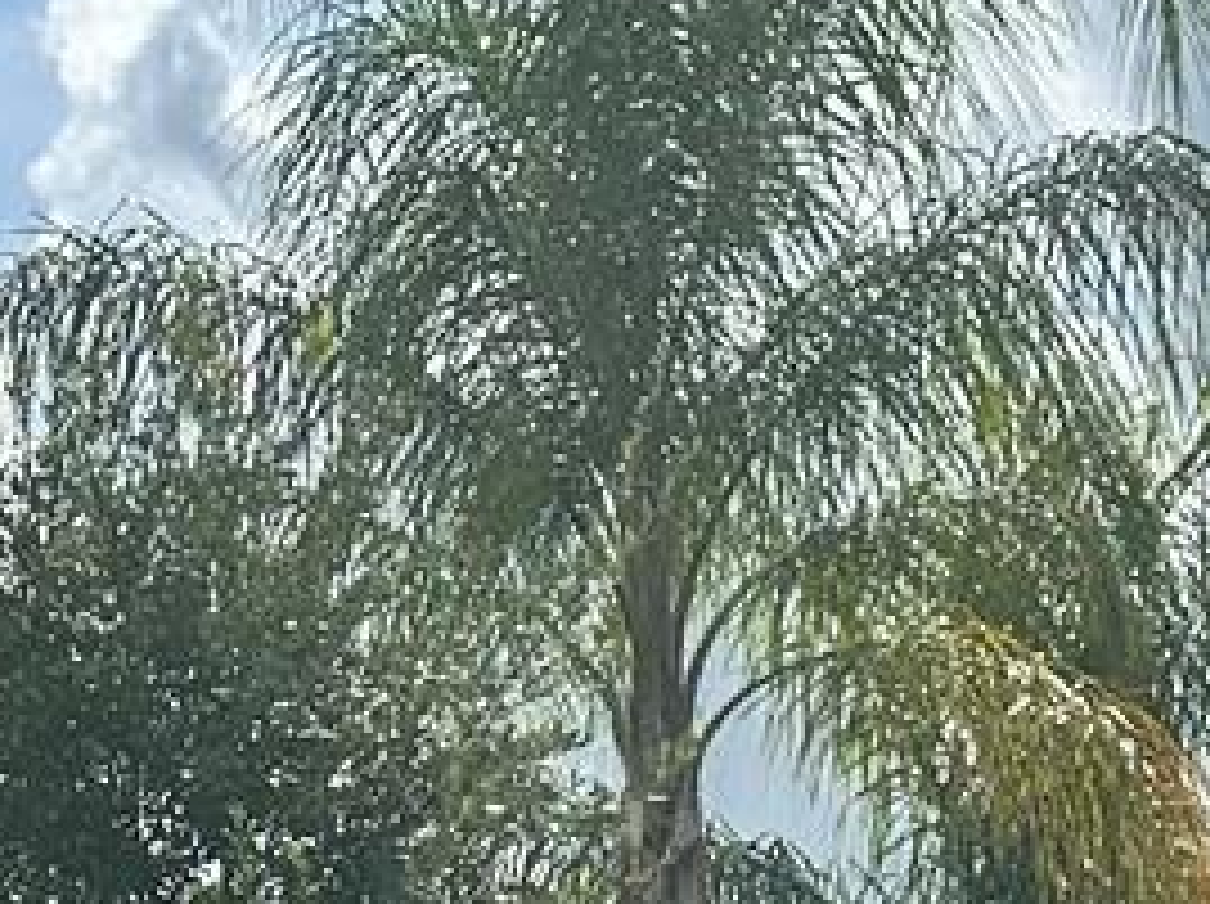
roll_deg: +2.0
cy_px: 1979
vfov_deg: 9.5
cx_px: 765
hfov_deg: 13.8
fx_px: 4992
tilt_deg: -3.0
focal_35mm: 143
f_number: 1.78
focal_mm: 6.86
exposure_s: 1/9709
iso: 80
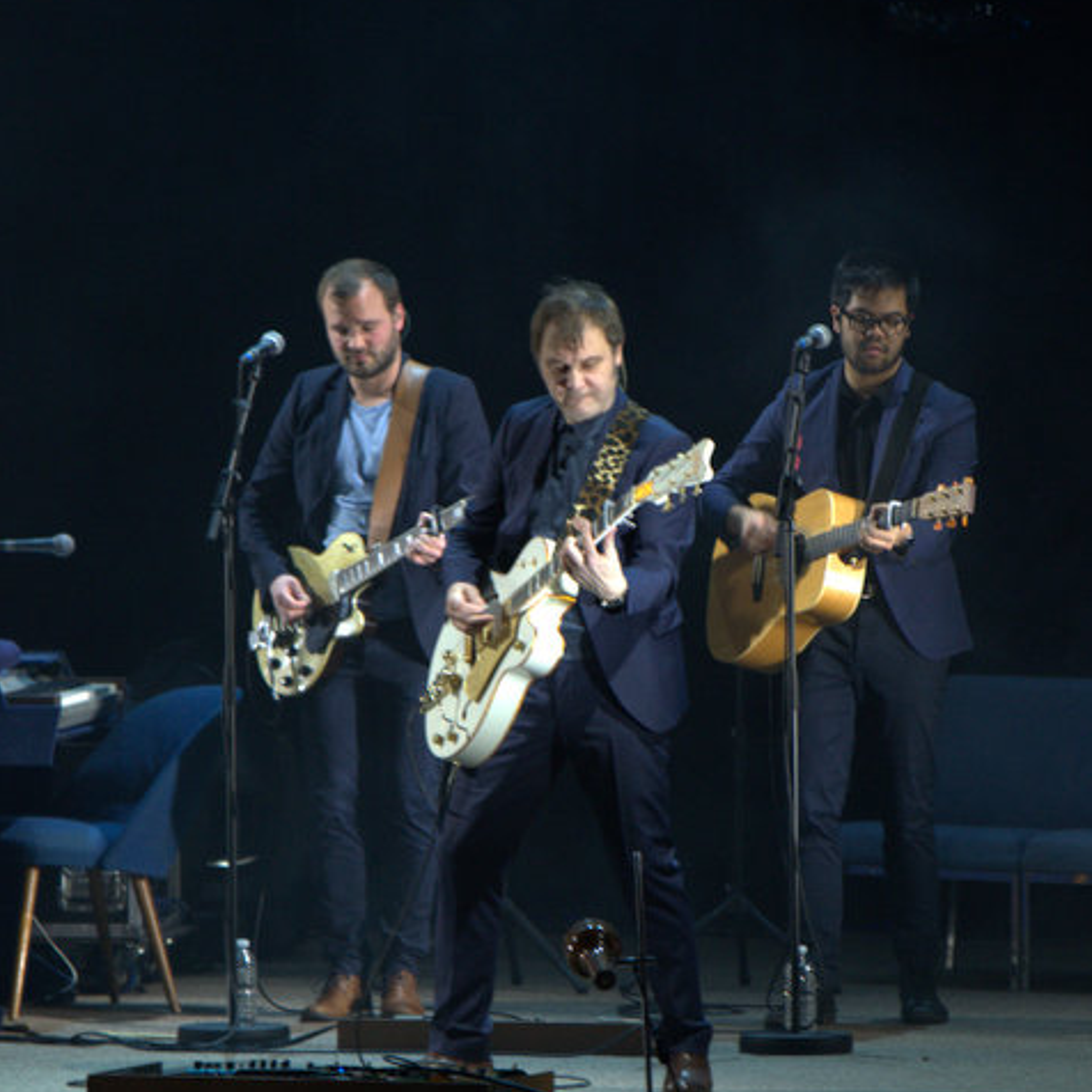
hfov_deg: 4.6
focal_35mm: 385
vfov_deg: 4.6
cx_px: 547
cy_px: 626
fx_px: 13741
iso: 2000
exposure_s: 1/60
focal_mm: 200
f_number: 2.8
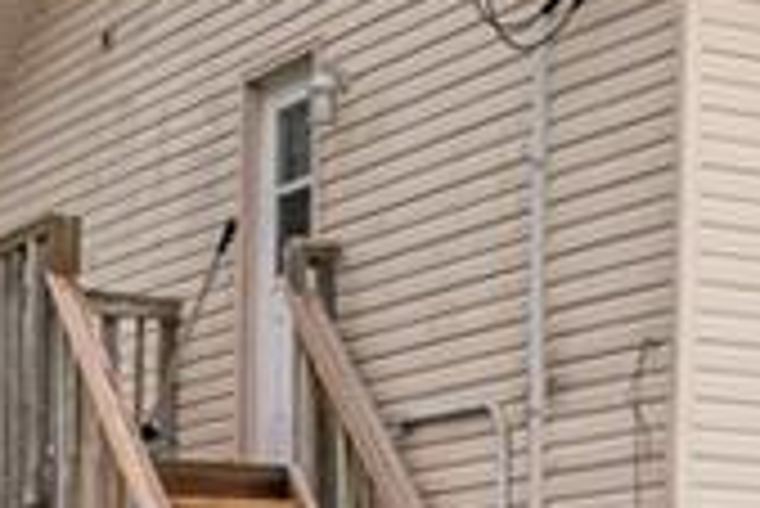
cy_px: 607
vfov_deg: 10.0
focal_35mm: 136
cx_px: 989
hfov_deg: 14.4
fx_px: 2874
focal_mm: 22.5
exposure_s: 1/400
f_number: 10
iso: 250
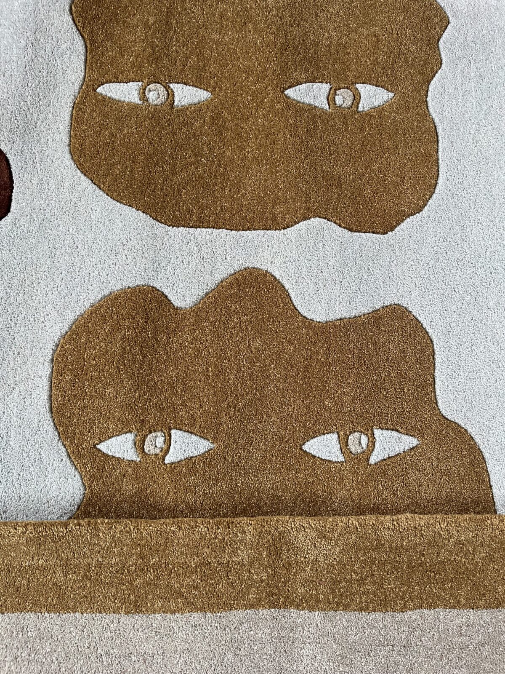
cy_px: 337
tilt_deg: -81.9
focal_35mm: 26
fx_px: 506
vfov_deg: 67.3
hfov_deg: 53.1
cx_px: 252
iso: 100
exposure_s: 1/122
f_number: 1.6
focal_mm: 5.1
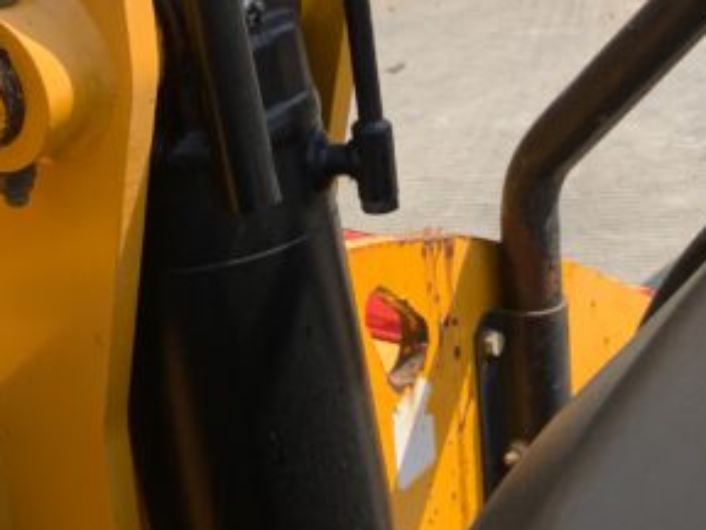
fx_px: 2101
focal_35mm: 103
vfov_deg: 14.4
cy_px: 228
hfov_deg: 19.0
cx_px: 267
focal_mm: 3
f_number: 1.8
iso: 16
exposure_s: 1/804
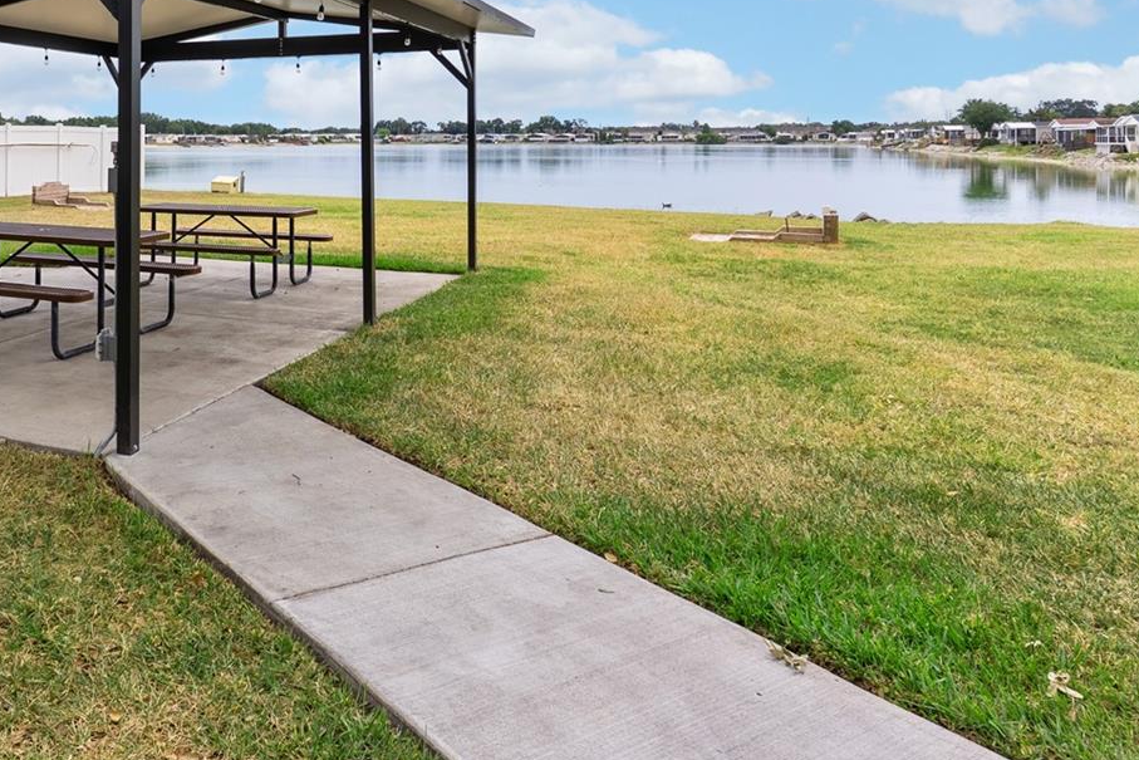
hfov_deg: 57.9
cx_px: 252
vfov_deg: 41.3
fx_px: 949
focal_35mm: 30
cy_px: 129
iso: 100
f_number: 8
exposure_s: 1/50
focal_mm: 17
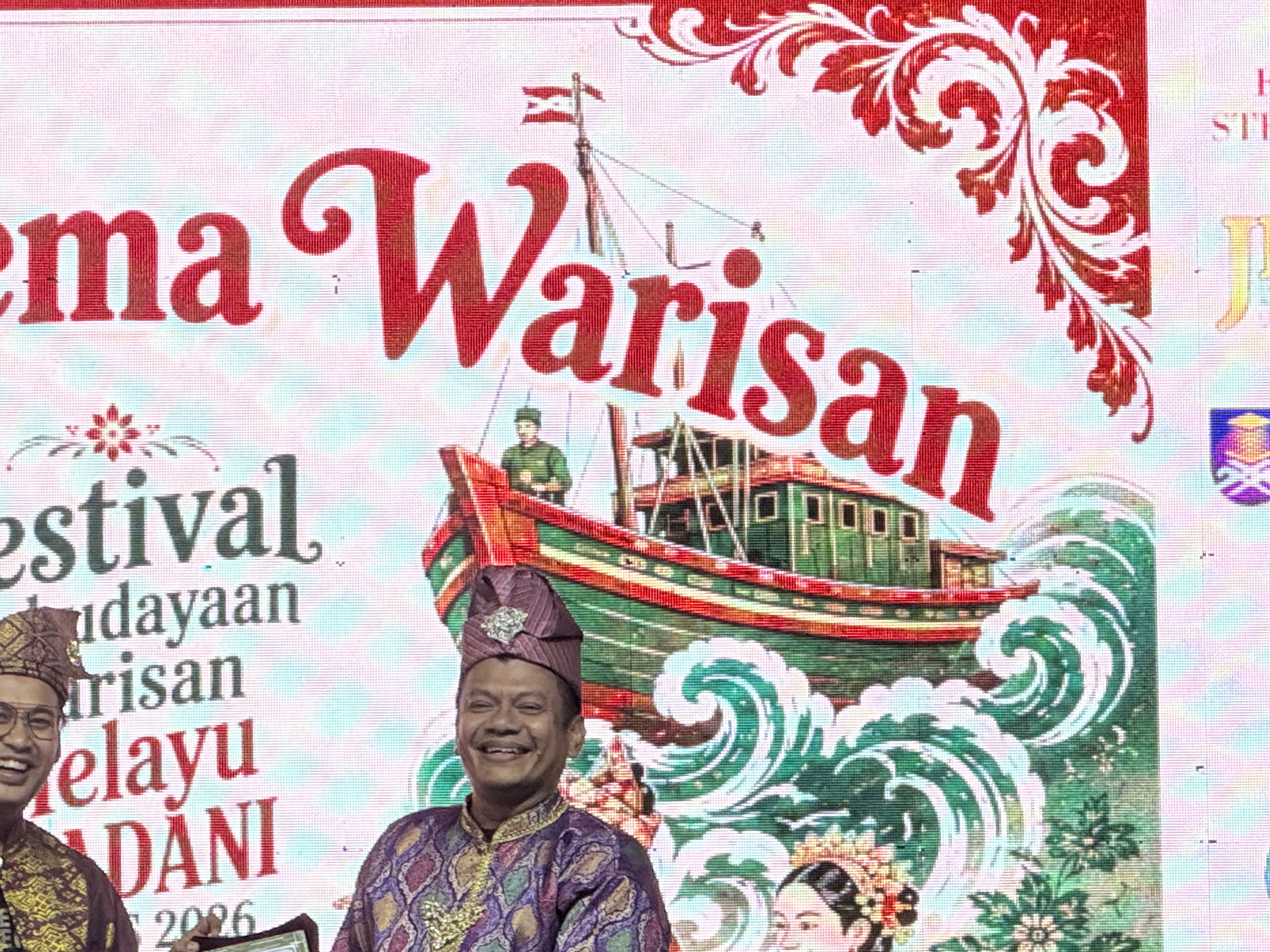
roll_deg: +0.3
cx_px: 247
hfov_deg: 7.6
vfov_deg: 5.7
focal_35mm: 259
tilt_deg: +4.5
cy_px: 781
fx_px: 9502
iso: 250
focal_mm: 15.66
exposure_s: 1/90
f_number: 2.8
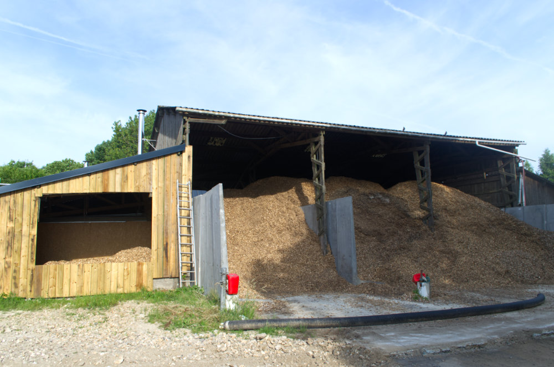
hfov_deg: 67.5
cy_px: 184
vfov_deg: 47.7
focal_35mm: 27
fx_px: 415
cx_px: 277
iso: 125
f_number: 8
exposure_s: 1/250
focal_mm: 18
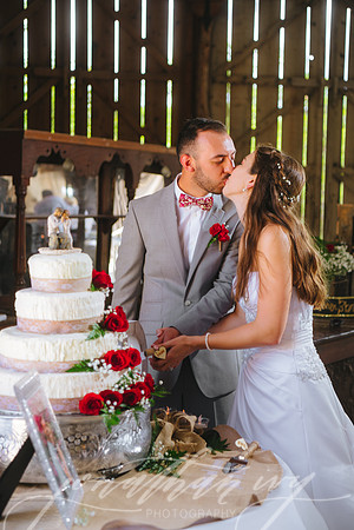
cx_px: 177
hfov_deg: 24.2
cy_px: 265
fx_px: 826
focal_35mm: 56
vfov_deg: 35.6
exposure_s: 1/160
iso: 250
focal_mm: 56
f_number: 2.8
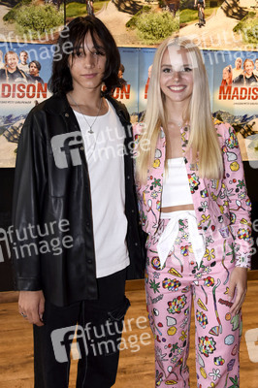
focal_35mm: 35
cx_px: 129
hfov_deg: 37.8
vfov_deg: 54.5
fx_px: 377
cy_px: 194
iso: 1250
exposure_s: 1/100
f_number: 6.3
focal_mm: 35
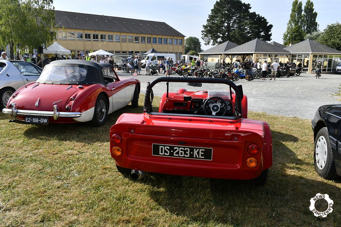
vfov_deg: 43.6
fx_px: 284
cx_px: 170
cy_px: 114
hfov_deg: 61.9
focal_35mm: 30
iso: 100
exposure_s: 1/100
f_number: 13
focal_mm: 20
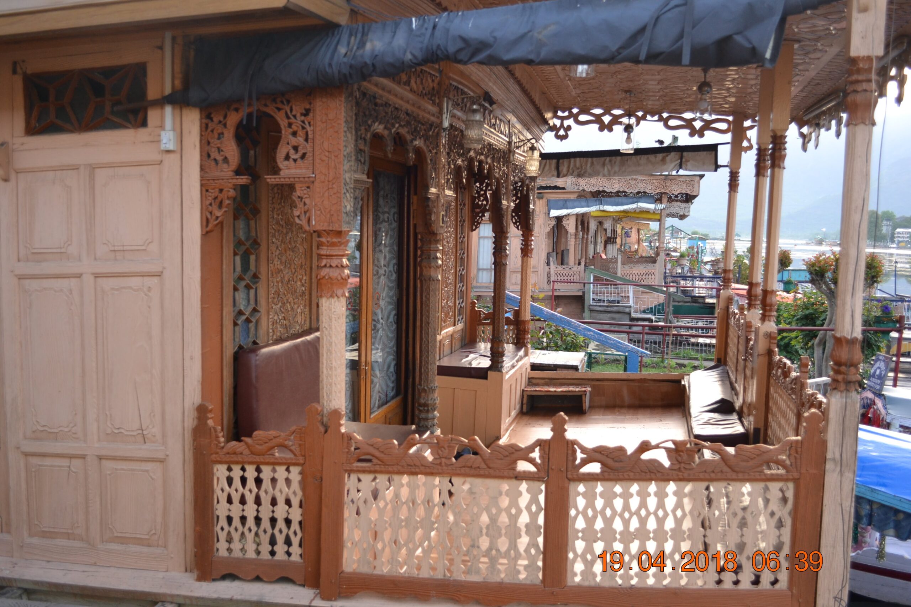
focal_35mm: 33
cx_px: 456
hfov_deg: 57.2
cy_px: 304
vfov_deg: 40.0
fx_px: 835
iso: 400
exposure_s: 1/80
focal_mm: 22
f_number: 4.5
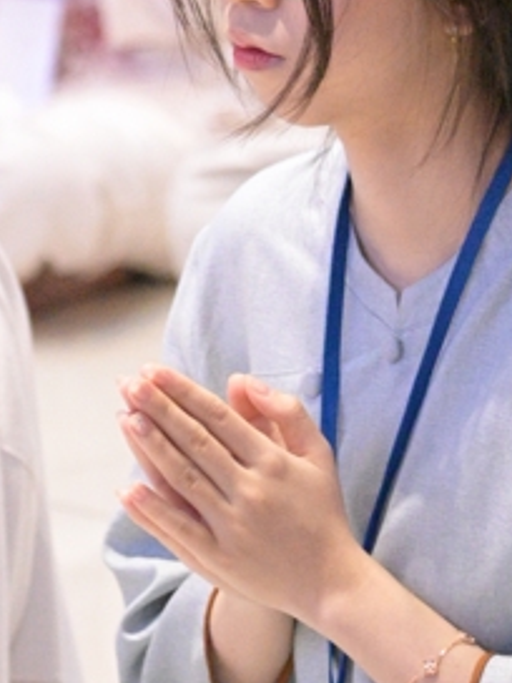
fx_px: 8165
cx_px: 136
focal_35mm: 414
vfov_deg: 4.8
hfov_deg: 3.6
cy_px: -252
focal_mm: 120
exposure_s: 1/640
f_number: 4
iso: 20000
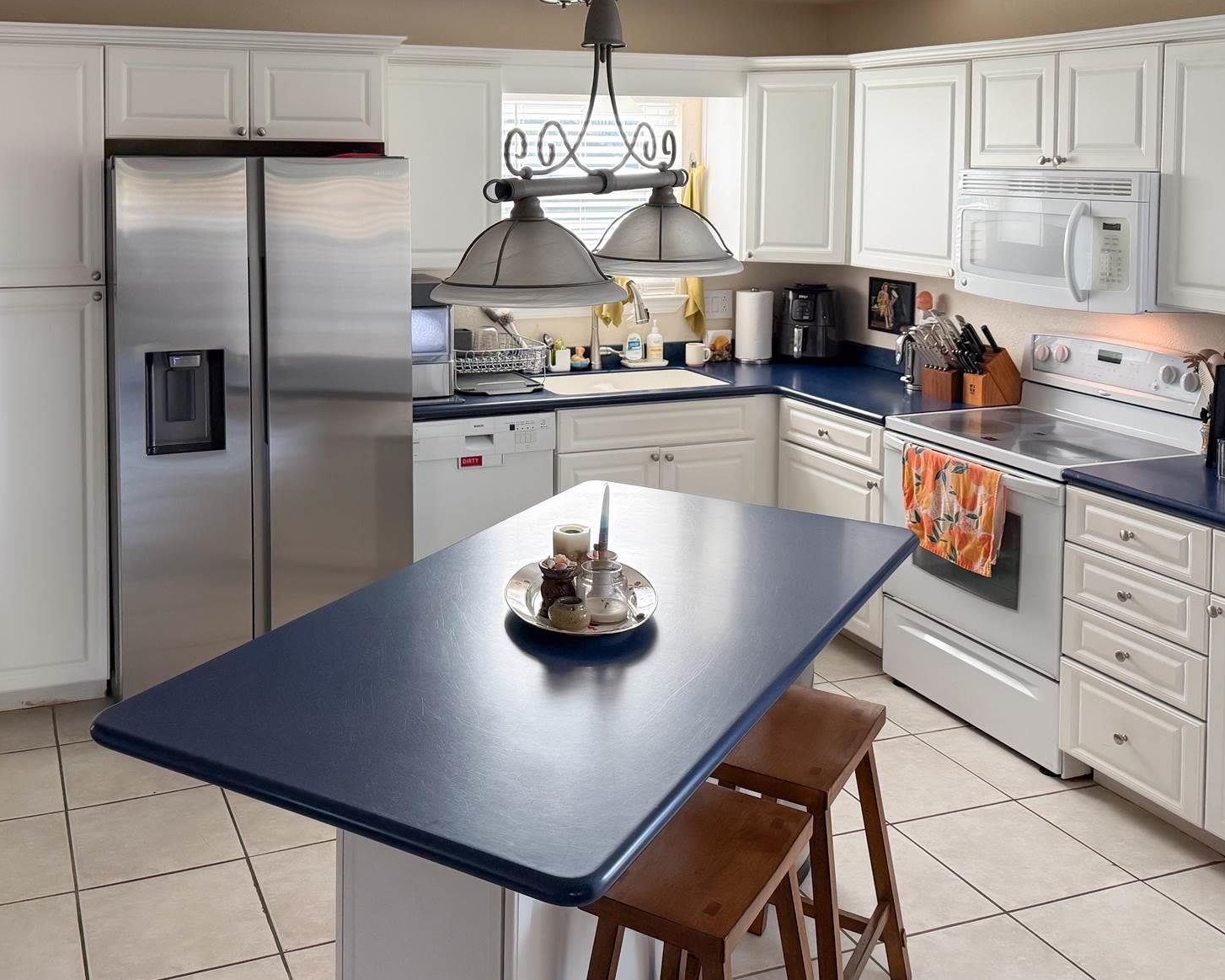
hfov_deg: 54.1
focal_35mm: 33
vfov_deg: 44.4
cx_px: 668
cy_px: 560
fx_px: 1196
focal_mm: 6.76
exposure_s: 1/120
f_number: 1.8
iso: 400
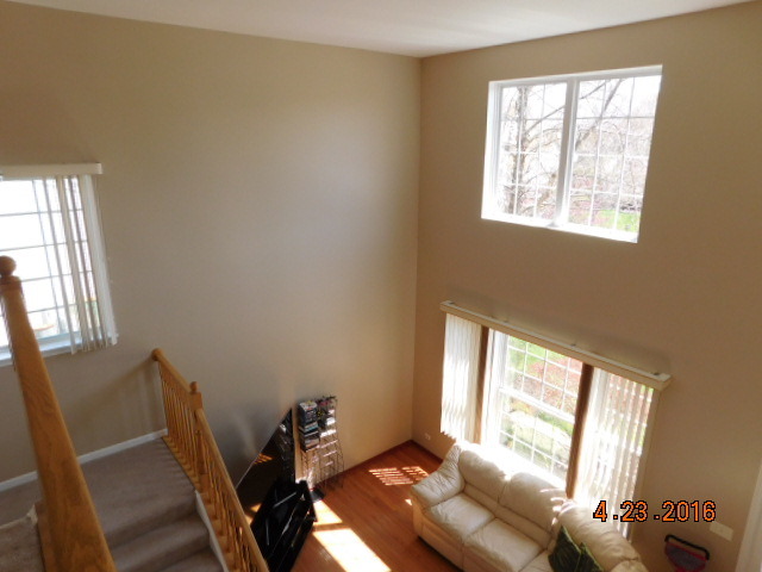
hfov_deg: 73.9
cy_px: 286
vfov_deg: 58.9
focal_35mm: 23
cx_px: 381
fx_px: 506
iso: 125
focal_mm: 4
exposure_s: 1/200
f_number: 3
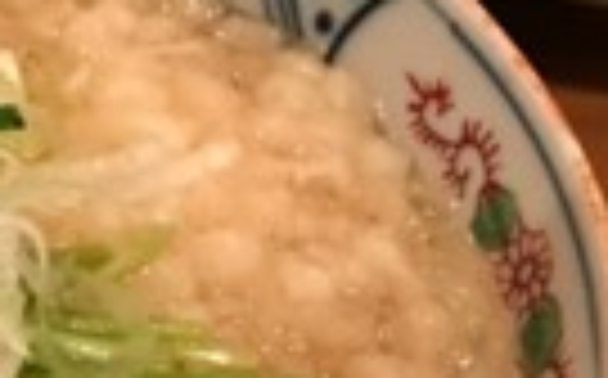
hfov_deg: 19.5
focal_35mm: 99
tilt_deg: -51.0
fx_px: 1638
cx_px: -171
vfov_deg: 13.0
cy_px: 400
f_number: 1.8
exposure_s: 1/13
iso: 100
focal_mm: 3.99
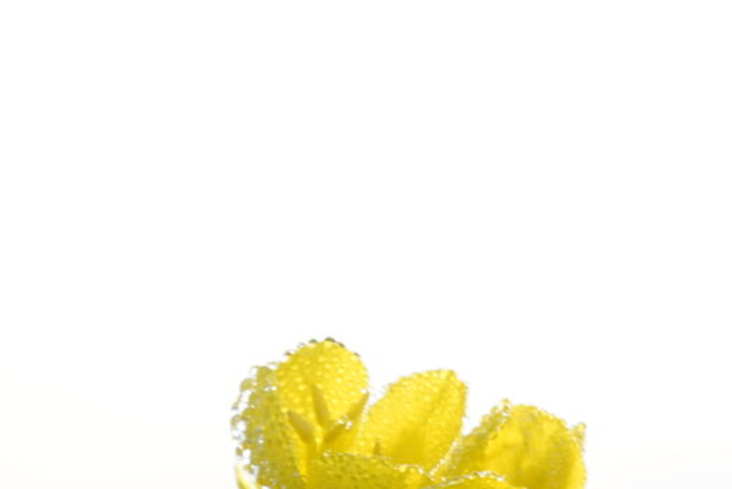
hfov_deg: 4.0
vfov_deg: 2.7
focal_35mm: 511
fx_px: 10393
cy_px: 789
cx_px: -309
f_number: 9
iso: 160
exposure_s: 1/200
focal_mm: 105
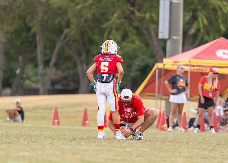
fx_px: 3073
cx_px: 119
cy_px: 98
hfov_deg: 4.2
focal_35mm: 475
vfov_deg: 3.0
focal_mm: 200
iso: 160
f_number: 2.8
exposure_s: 1/1250
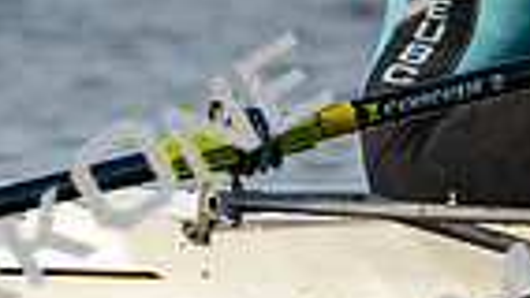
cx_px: 955
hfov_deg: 0.8
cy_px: -9
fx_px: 36173
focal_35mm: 2573
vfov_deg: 0.5
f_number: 6.3
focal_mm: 600
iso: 640
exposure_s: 1/2000
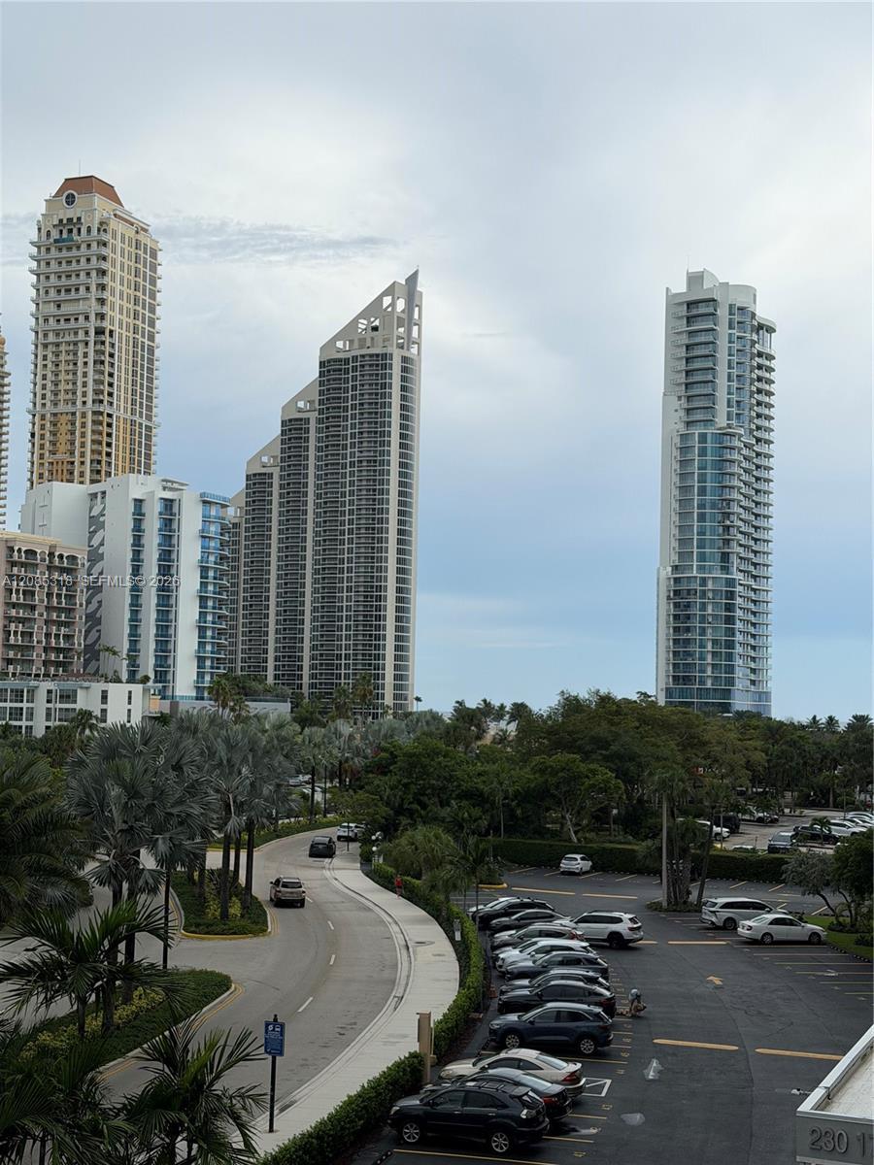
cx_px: 437
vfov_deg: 39.7
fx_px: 1616
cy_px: 582
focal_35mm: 48
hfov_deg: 30.3
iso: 64
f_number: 1.78
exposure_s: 1/6536
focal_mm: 6.76
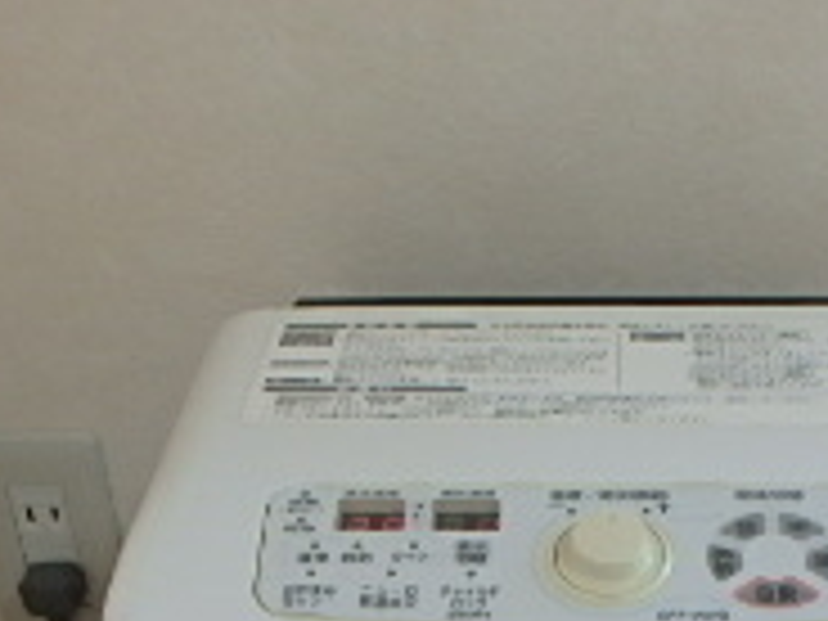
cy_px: 932
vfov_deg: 18.0
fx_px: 1746
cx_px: 598
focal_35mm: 73
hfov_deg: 26.4
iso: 200
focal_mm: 3.7
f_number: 3.5
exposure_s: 1/50
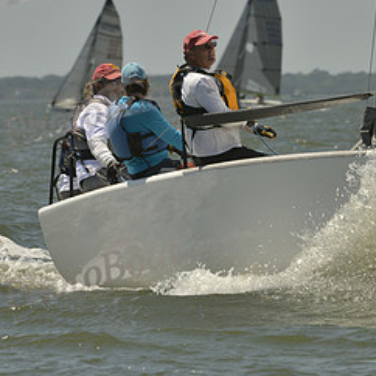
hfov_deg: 3.4
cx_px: 305
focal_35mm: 510
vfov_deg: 3.4
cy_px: 167
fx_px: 6267
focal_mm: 250
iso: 280
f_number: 10
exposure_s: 1/1250
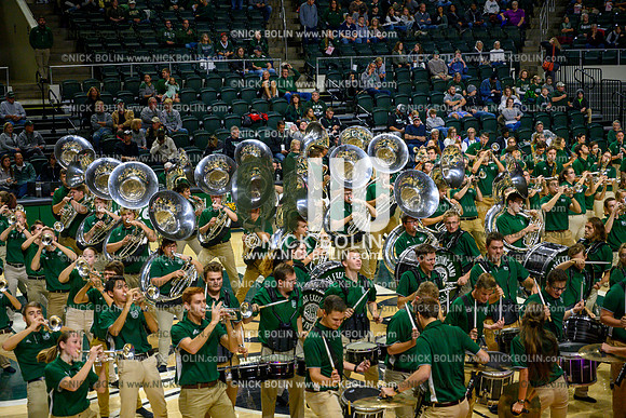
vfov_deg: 19.5
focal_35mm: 70
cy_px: 209
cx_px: 313
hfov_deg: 28.8
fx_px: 1217
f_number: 4.5
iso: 3200
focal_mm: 70
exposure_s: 1/800
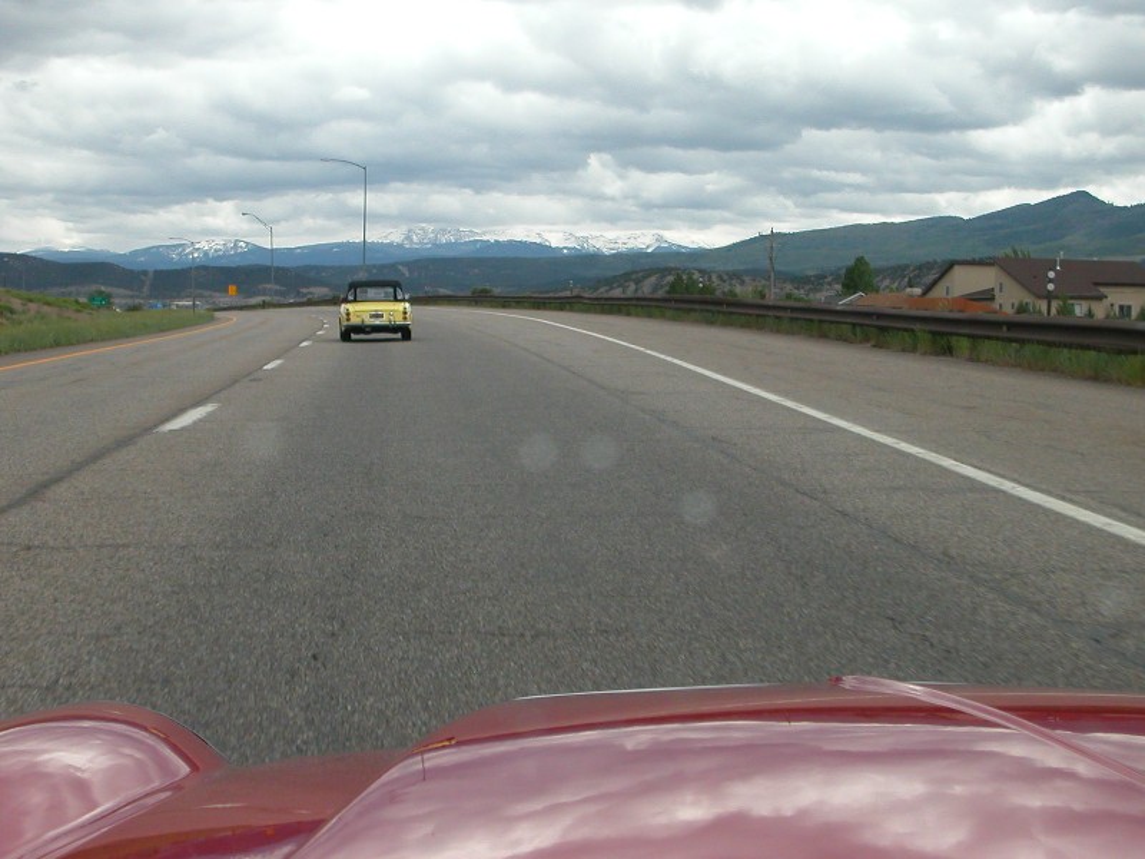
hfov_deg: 30.3
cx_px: 572
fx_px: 2117
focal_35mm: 64
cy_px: 430
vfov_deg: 22.9
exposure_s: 1/763
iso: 100
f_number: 3.5
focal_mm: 9.7
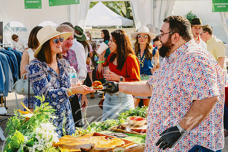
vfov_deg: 24.6
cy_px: 76
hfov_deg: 36.2
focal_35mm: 55
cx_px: 114
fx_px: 348
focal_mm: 55
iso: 800
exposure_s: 1/500
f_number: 7.1
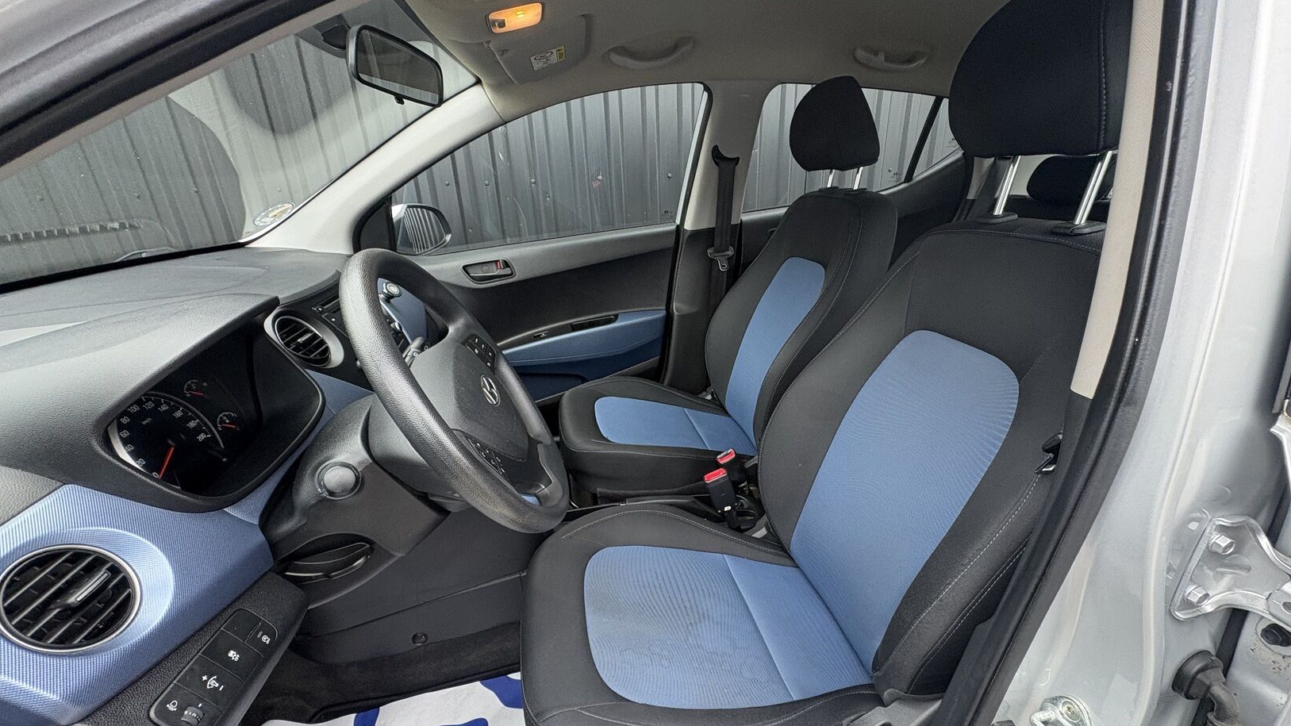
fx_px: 548
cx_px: 674
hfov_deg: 99.3
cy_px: 402
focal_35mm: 16
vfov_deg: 66.9
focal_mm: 2.22
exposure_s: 1/99
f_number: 2.2
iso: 80
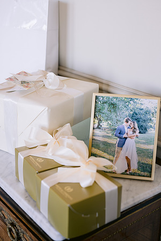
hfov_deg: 27.0
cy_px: 120
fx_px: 335
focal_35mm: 50
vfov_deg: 39.6
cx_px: 80
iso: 400
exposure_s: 1/200
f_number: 2.8
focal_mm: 50
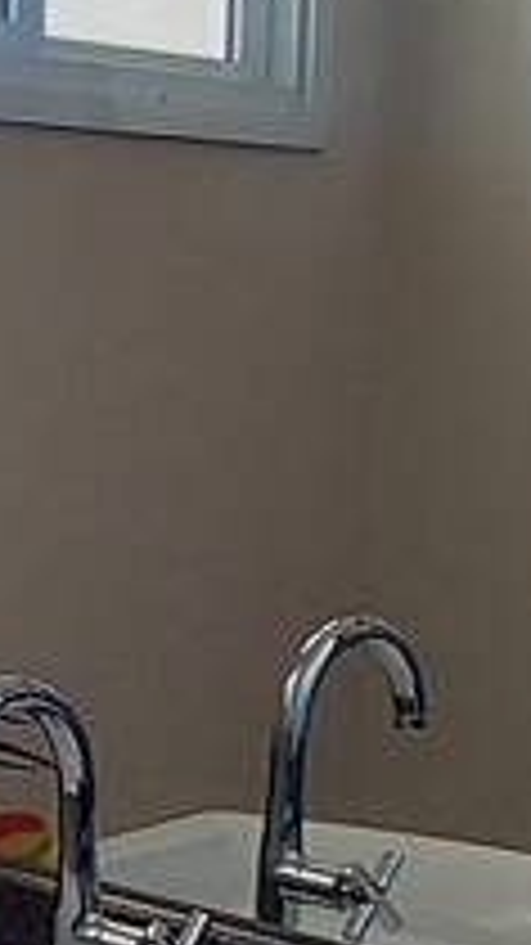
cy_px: 670
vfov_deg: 28.7
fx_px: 1829
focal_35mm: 73
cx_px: -531
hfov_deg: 14.0
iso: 64
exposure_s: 1/60
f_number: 2.2
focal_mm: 1.74
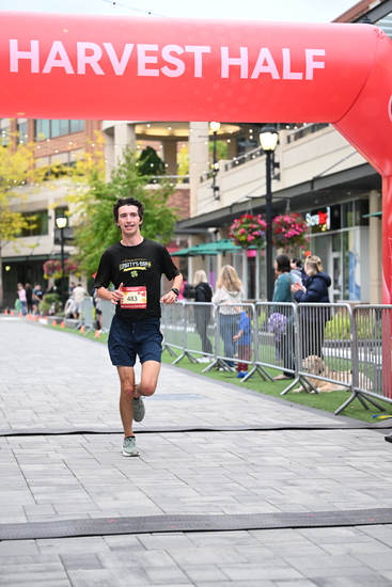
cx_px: 196
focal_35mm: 71
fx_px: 1159
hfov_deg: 19.2
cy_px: 294
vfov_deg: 28.4
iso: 1600
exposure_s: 1/1000
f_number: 2.8
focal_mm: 71
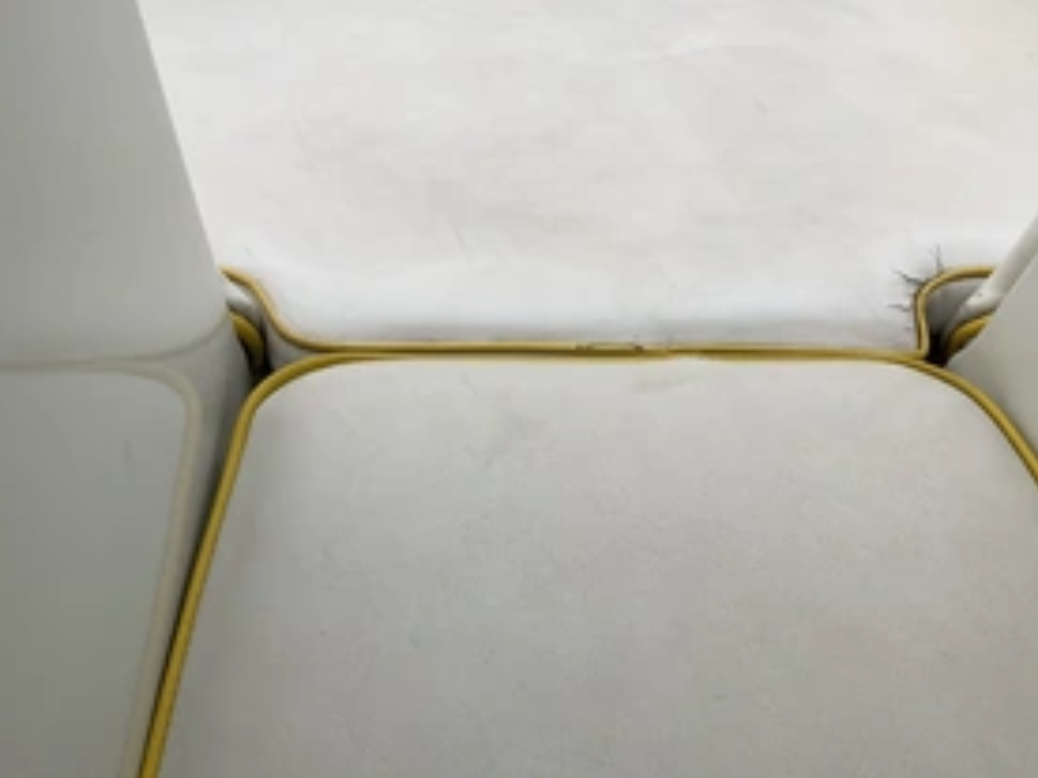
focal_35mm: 42
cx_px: 617
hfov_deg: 44.6
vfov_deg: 33.8
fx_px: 1259
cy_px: 222
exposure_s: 1/2667
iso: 25
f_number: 1.8
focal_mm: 3
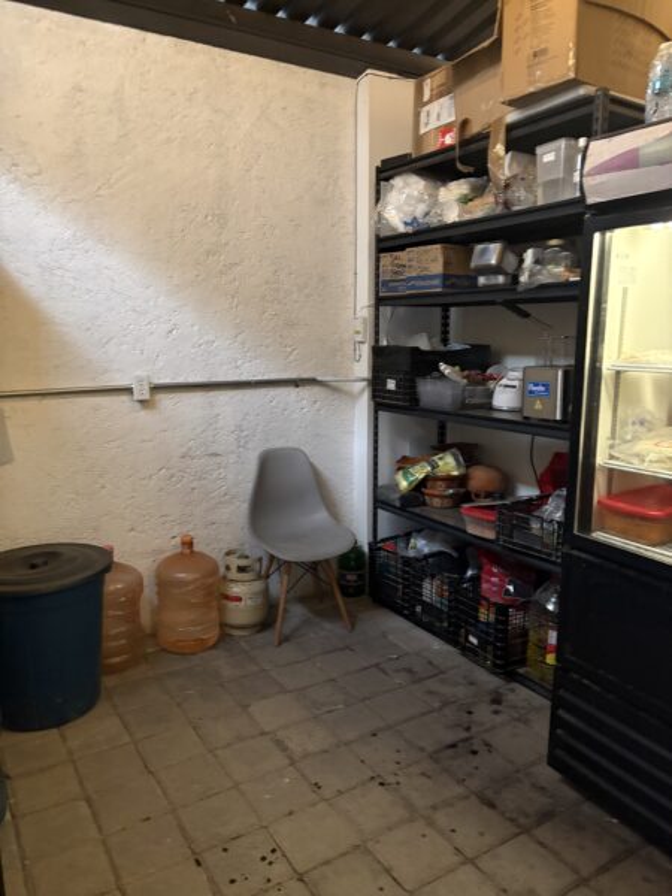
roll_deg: +0.0
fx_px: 673
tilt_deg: -7.8
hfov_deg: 53.1
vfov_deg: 67.3
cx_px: 336
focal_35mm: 26
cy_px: 448
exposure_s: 1/30
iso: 640
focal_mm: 5.96
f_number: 1.6
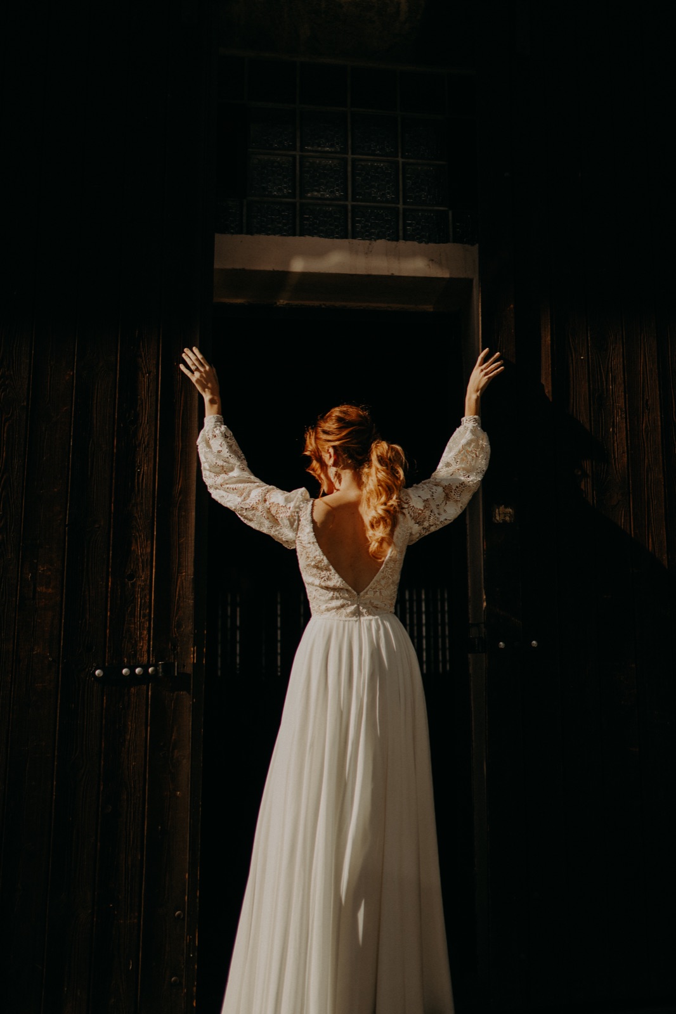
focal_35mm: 35
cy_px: 507
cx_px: 338
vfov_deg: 54.4
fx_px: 986
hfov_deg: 37.8
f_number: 1.8
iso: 200
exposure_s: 1/6400
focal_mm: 35
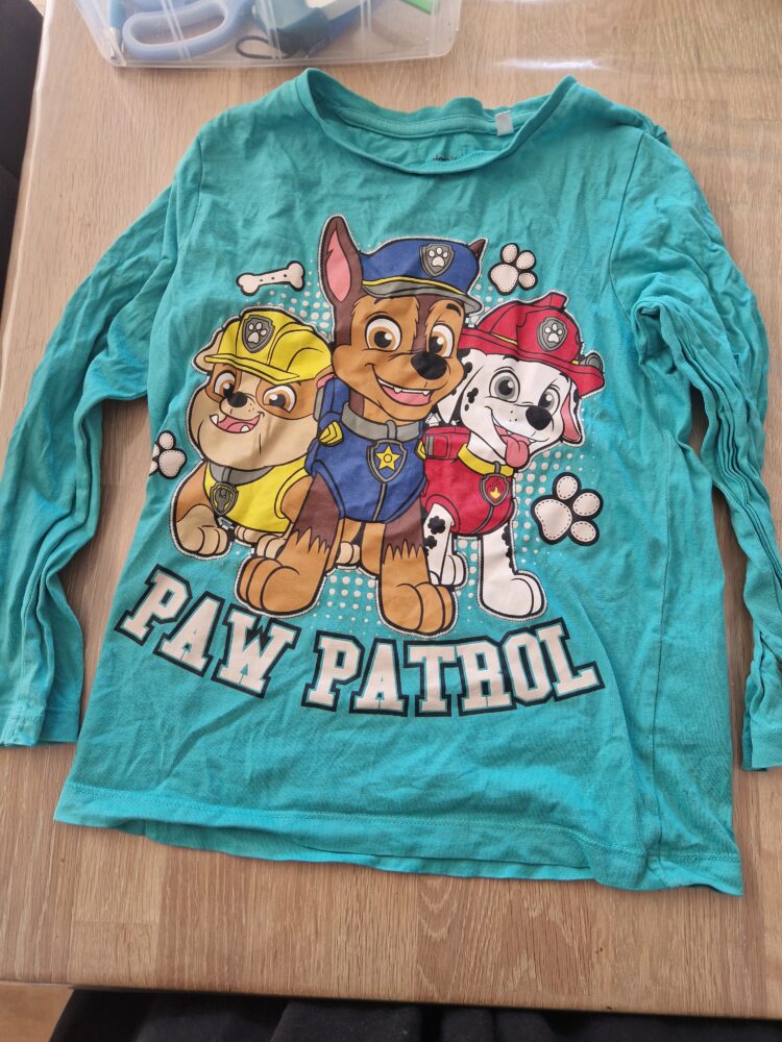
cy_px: 521
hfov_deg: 58.9
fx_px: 693
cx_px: 391
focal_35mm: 23
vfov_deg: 73.9
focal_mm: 5.4
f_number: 1.8
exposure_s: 1/100
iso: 50
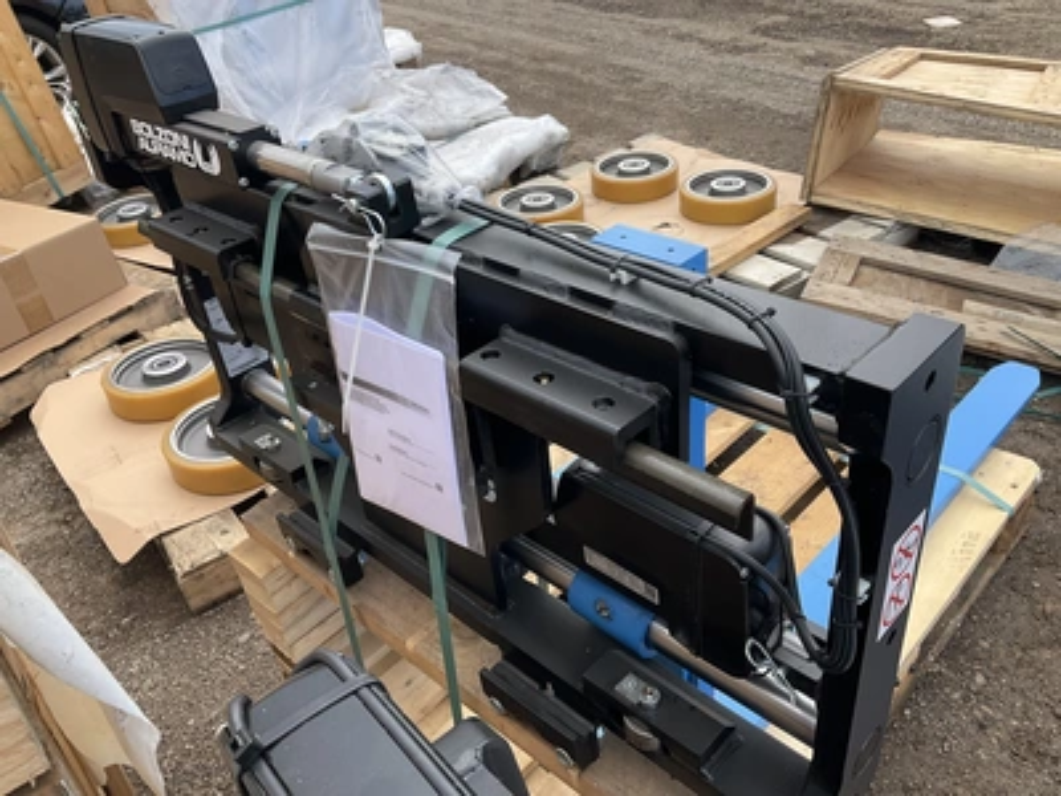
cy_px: 398
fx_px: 889
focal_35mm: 29
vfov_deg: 48.2
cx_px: 530
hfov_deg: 61.7
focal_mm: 3
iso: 25
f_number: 1.8
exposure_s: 1/473
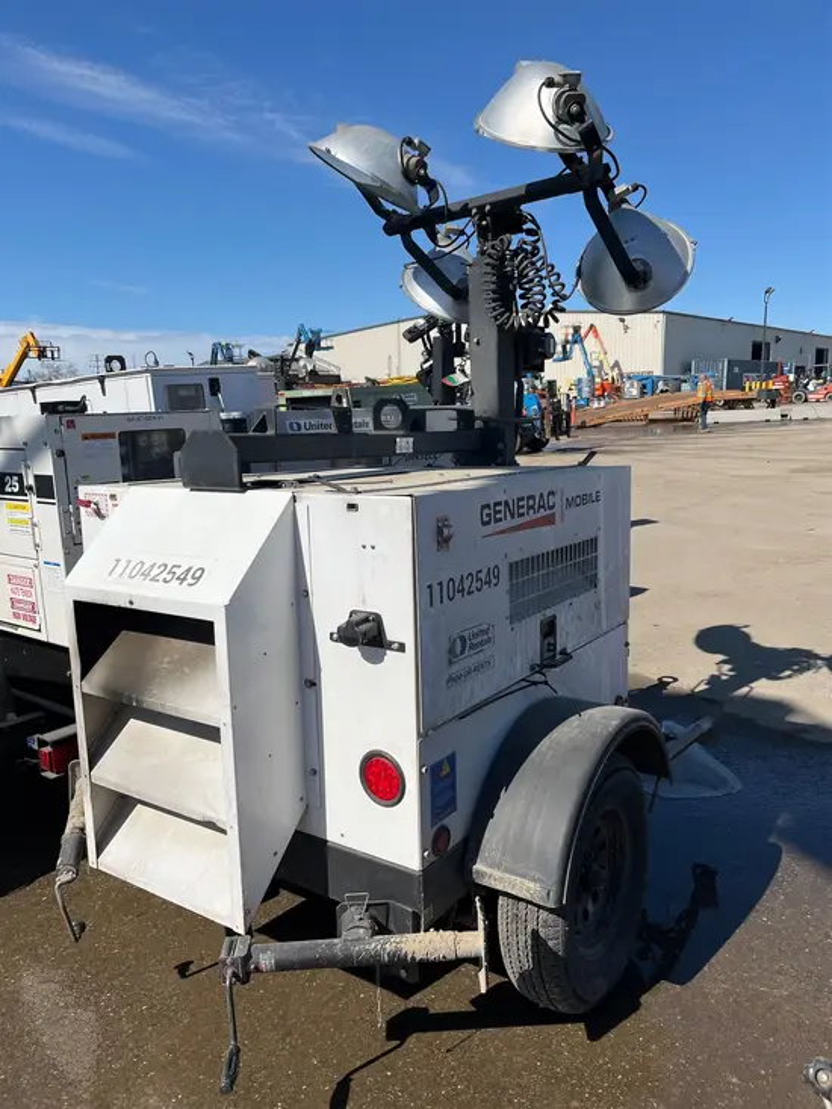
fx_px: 833
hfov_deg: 53.1
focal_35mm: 26
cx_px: 416
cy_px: 554
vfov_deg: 67.3
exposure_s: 1/7353
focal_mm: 5.1
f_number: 1.6
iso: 50
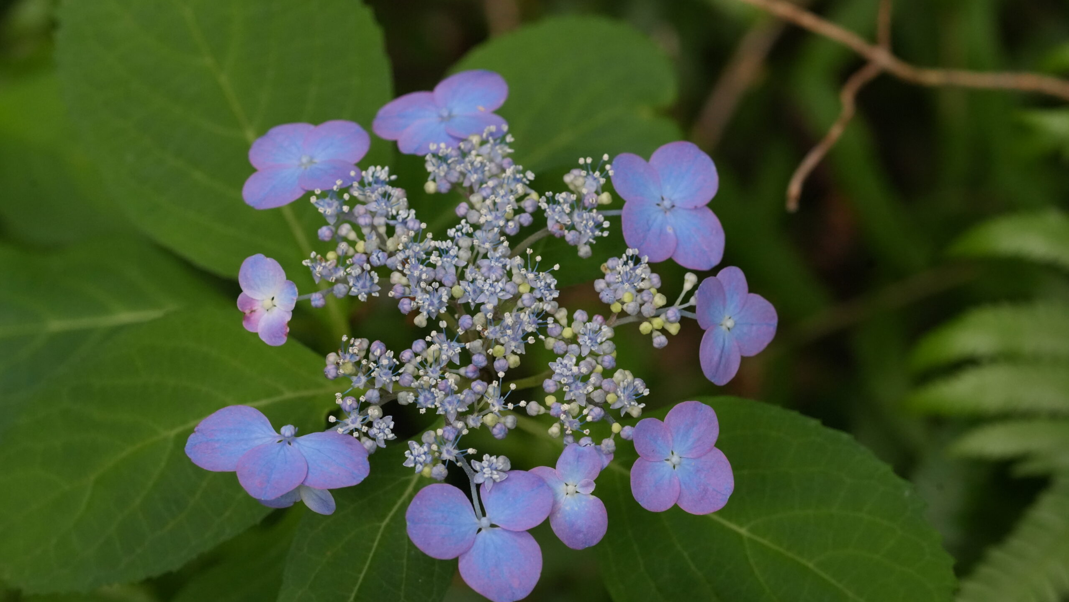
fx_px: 2976
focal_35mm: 105
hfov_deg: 20.4
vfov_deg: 11.5
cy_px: 347
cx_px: 535
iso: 5000
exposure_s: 1/500
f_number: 8
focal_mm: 100
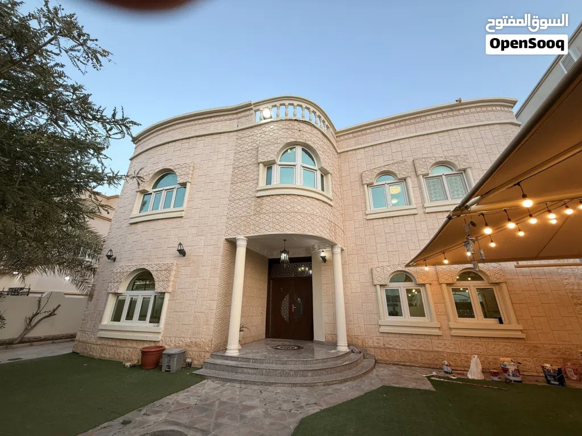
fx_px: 235
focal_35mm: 14
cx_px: 291
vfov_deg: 85.7
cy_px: 218
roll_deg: -0.1
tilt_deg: +21.6
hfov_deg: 102.1
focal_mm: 2.22
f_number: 2.2
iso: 64
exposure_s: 1/100
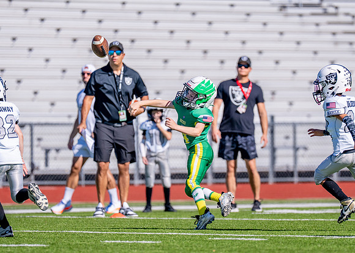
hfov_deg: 5.6
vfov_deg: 4.0
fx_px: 3616
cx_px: 207
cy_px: 125
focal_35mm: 359
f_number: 2.8
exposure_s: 1/8000
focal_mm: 200
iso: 250
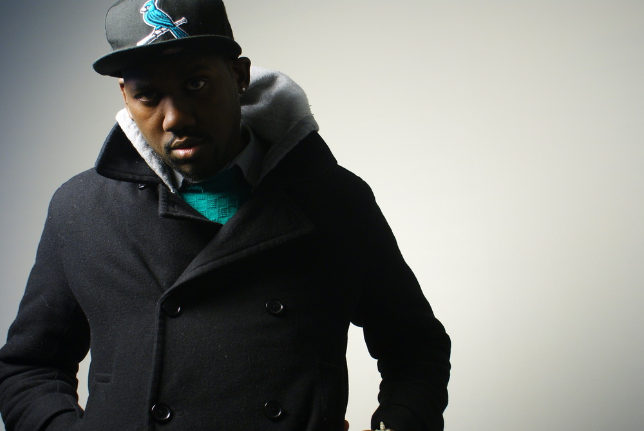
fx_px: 698
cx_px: 322
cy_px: 216
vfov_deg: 34.3
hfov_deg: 49.5
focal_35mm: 39
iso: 400
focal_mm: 26
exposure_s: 1/20
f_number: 4.5
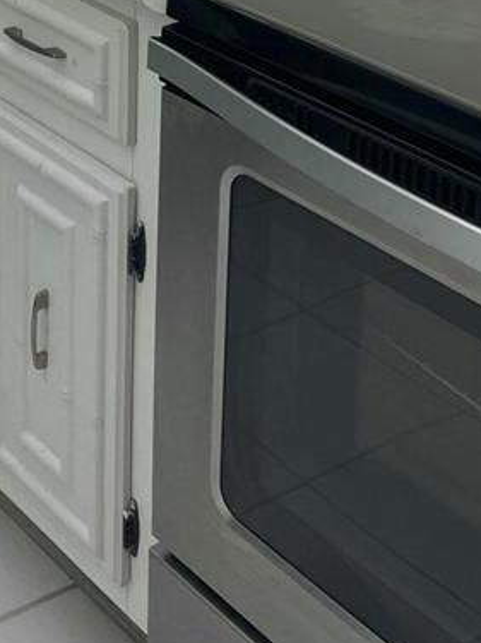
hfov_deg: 17.2
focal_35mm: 80
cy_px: -252
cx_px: -163
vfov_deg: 21.4
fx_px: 1483
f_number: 1.6
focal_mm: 5.1
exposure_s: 1/145
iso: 32
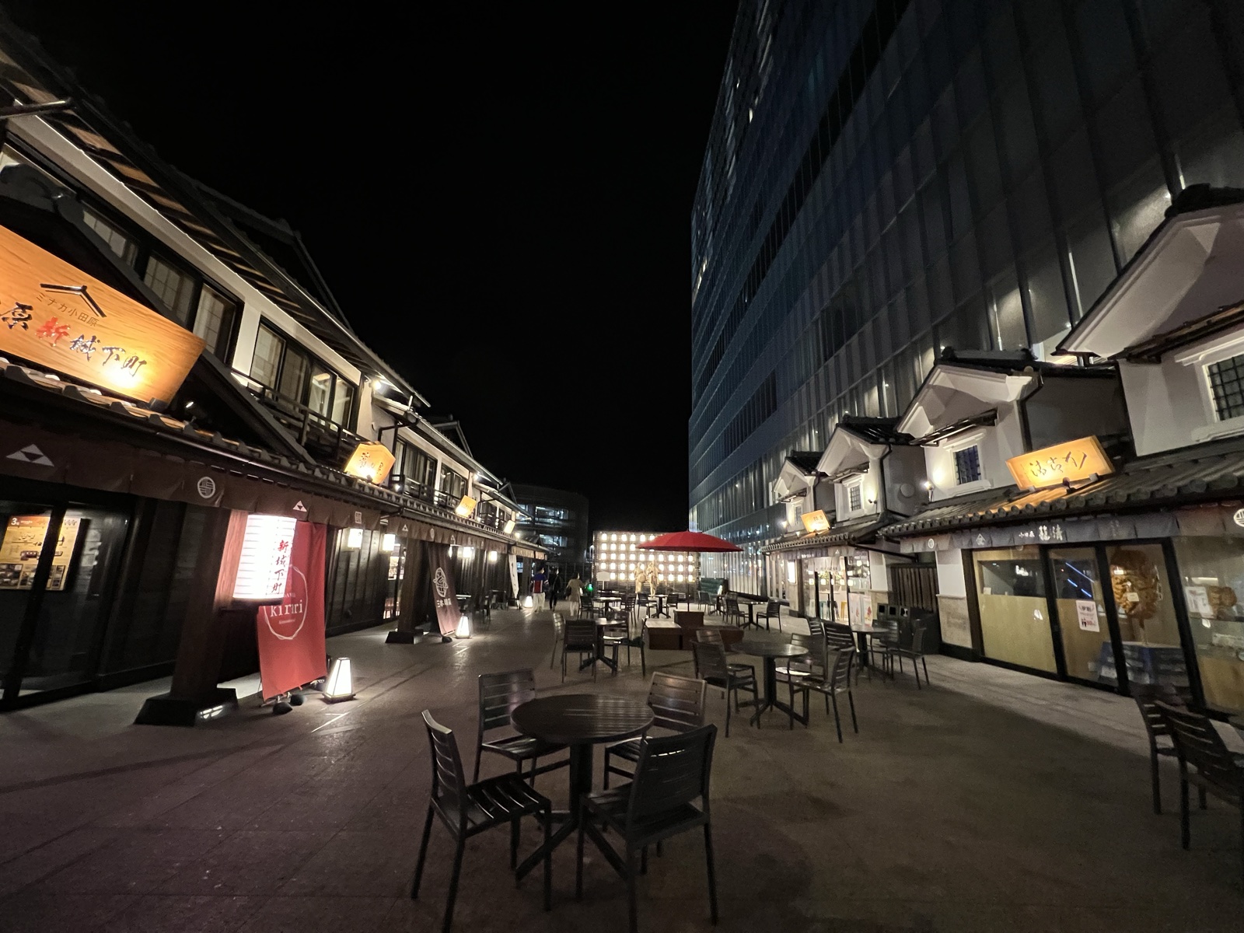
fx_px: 467
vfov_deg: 89.9
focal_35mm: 13
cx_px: 622
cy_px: 466
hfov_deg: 106.2
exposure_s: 1/33
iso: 800
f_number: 1.8
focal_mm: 1.57
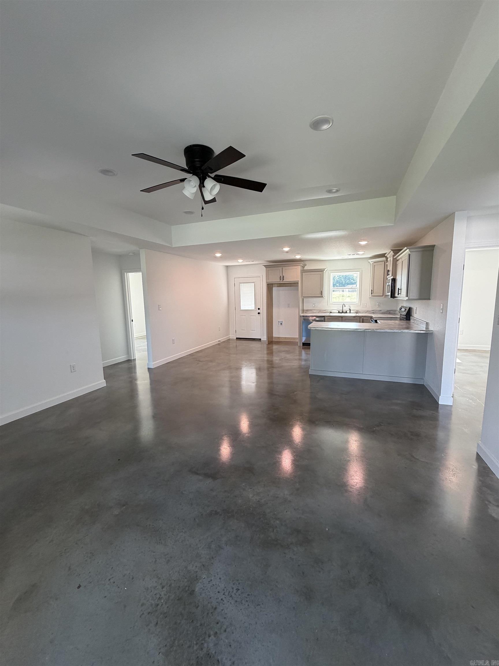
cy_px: 333
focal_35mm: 14
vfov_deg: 102.1
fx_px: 269
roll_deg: +1.0
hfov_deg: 85.7
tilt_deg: -8.0
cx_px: 250
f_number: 2.2
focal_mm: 2.22
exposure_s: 1/120
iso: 200
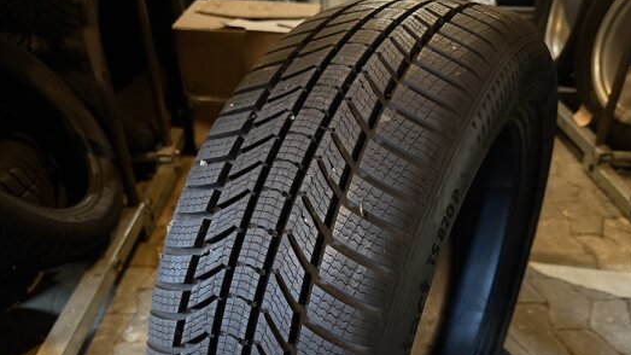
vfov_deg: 38.0
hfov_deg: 64.0
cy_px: 266
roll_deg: -1.7
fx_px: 502
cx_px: 360
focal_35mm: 30
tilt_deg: -37.1
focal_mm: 6.76
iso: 1250
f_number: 1.78
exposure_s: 1/25
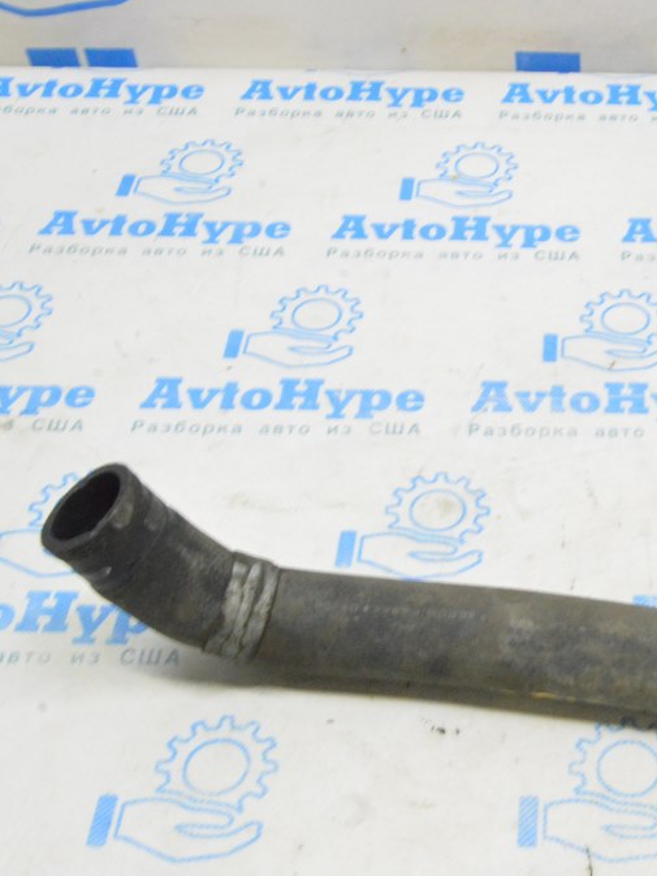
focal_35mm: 57
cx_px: 645
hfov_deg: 24.6
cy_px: 434
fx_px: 1442
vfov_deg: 33.8
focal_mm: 26
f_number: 20
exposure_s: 1/15
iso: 6400
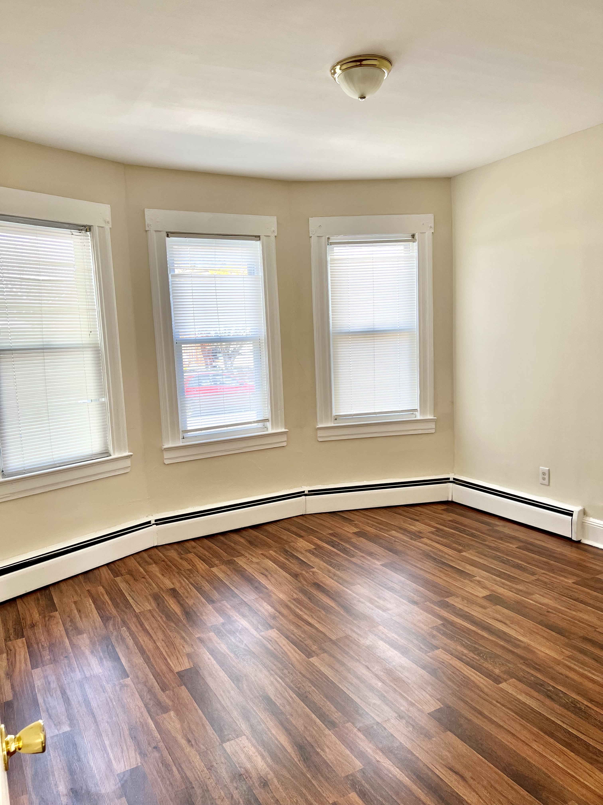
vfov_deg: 67.3
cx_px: 302
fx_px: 604
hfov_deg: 53.1
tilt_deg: -7.4
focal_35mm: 26
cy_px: 402
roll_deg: +2.8
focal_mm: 5.7
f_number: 1.5
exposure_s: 1/133
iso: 50
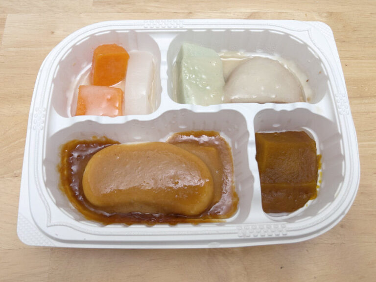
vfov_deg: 53.1
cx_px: 188
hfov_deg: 67.3
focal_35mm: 26
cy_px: 141
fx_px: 282
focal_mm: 5.7
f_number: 1.5
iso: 125
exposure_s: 1/51
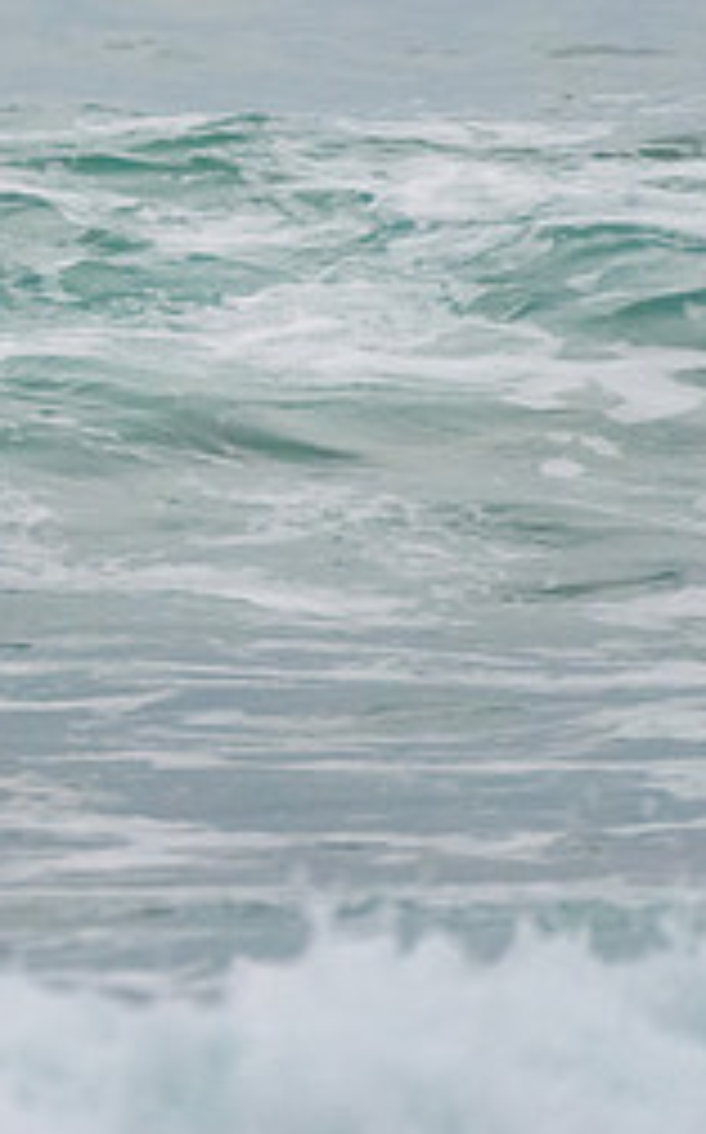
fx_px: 44463
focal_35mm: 1441
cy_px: 118
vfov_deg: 1.5
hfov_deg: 0.9
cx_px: -515
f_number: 5.6
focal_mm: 500
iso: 2500
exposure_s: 1/1250
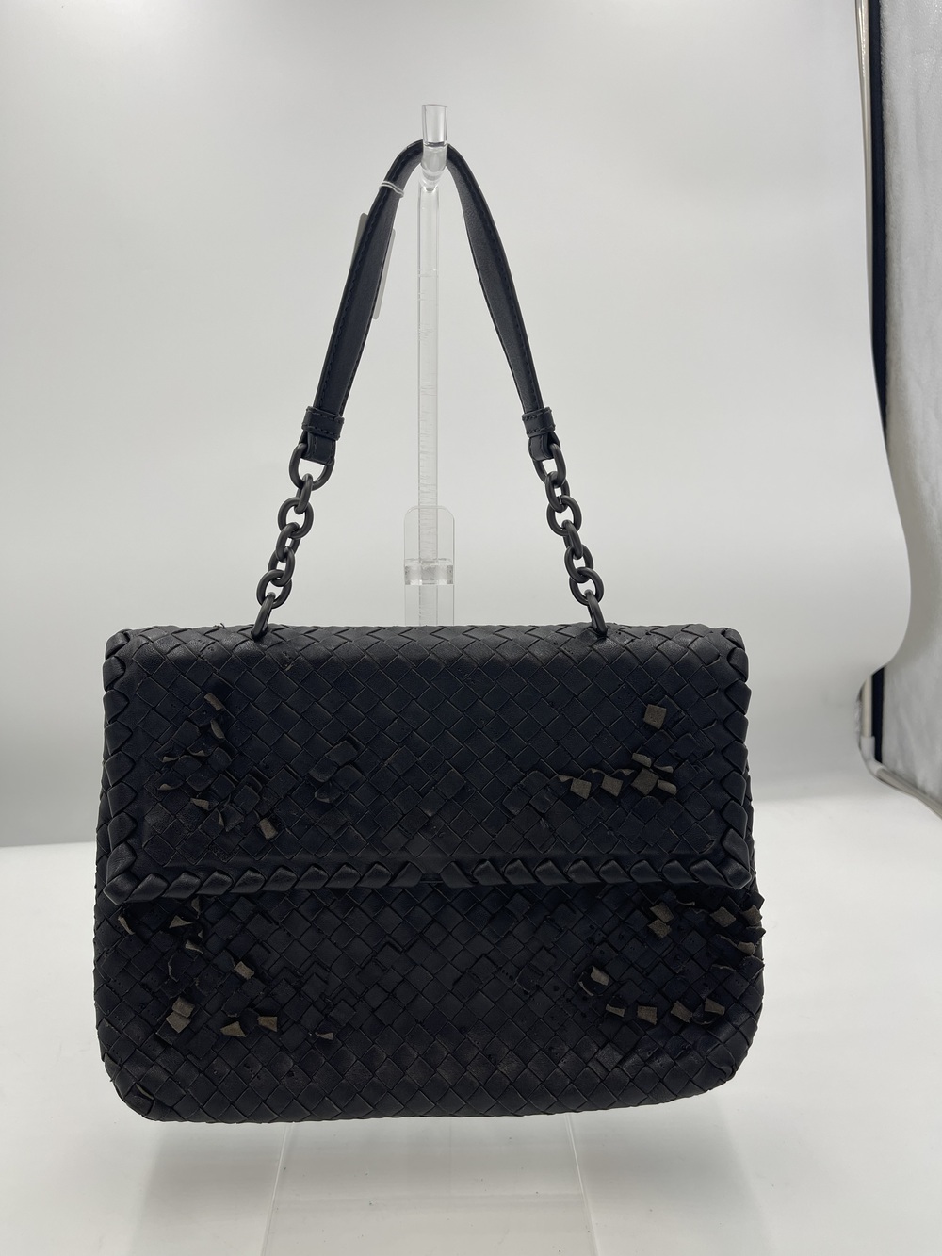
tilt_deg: -12.1
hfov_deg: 54.9
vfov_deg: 69.4
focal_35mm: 25
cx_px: 471
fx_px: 907
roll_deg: +0.2
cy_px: 628
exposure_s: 1/389
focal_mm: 5.1
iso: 32
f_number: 1.6
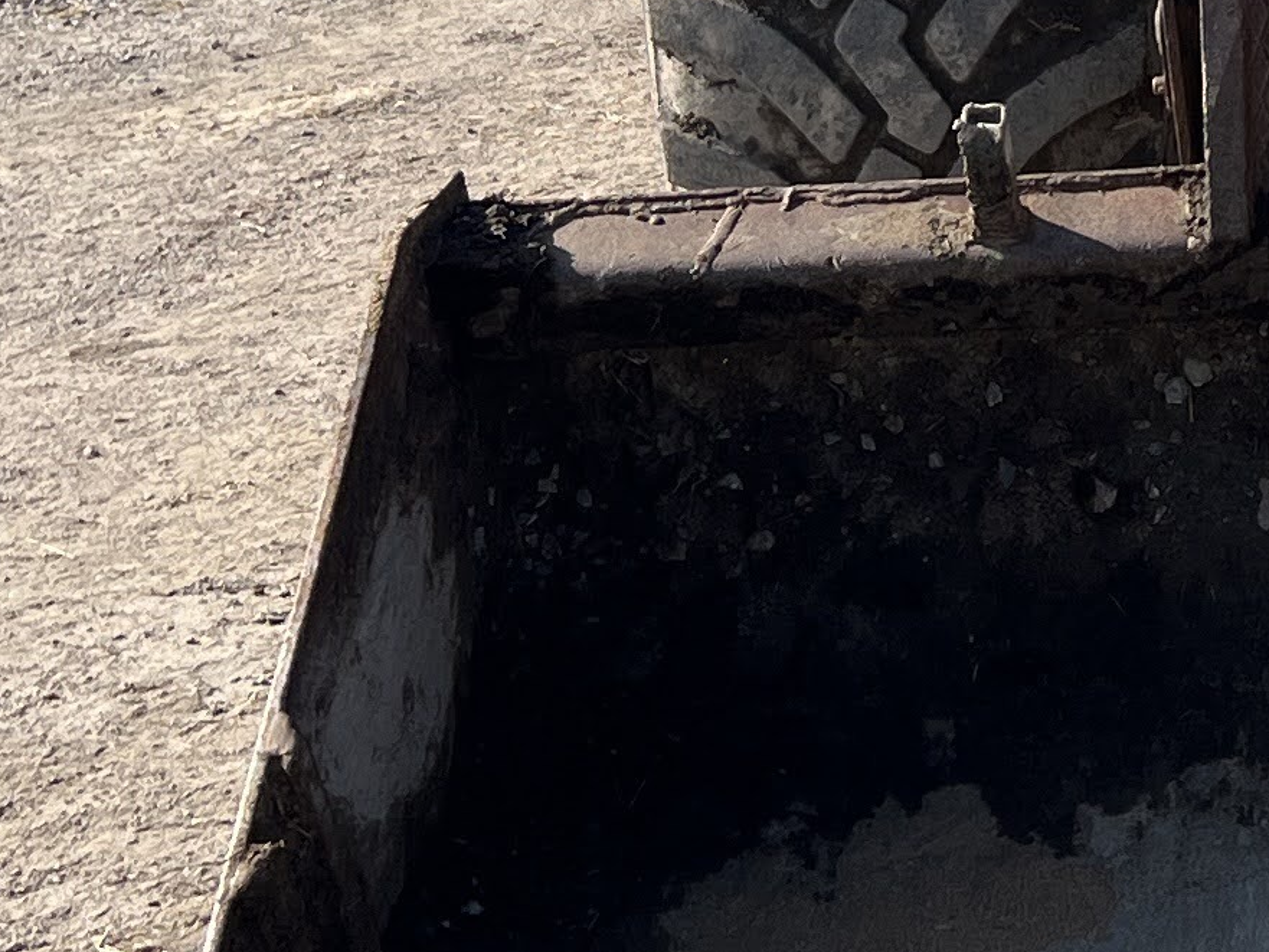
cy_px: -351
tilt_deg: -5.1
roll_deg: +0.3
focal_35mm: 119
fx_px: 4363
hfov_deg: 15.7
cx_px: 1659
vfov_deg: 12.0
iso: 50
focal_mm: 5.7
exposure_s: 1/3165
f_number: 1.5
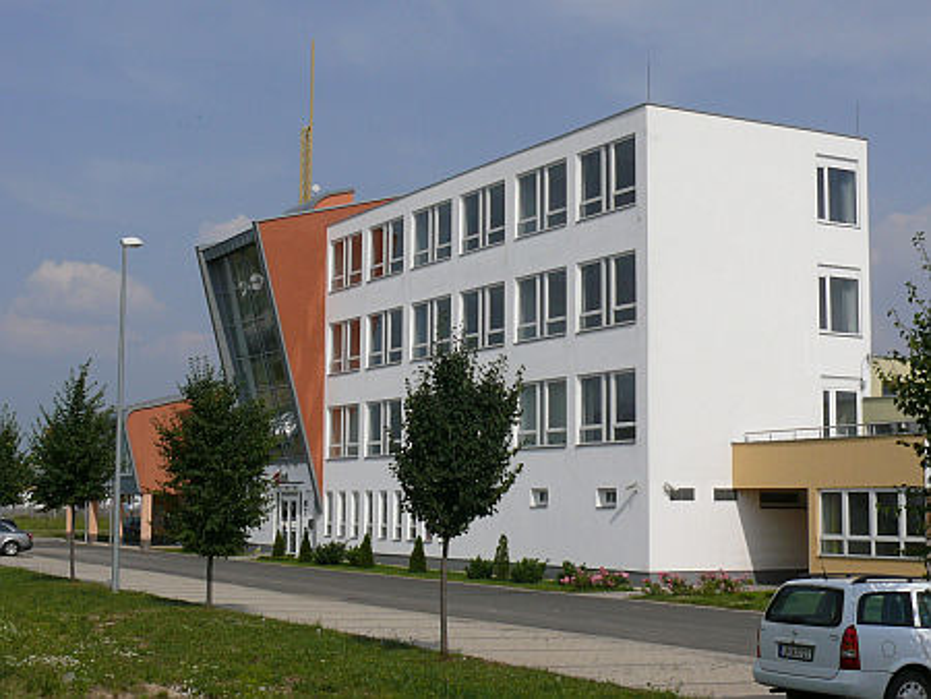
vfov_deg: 26.1
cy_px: 350
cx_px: 466
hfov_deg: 34.3
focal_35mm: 56
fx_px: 1507
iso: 100
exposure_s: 1/800
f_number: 8
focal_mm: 9.7
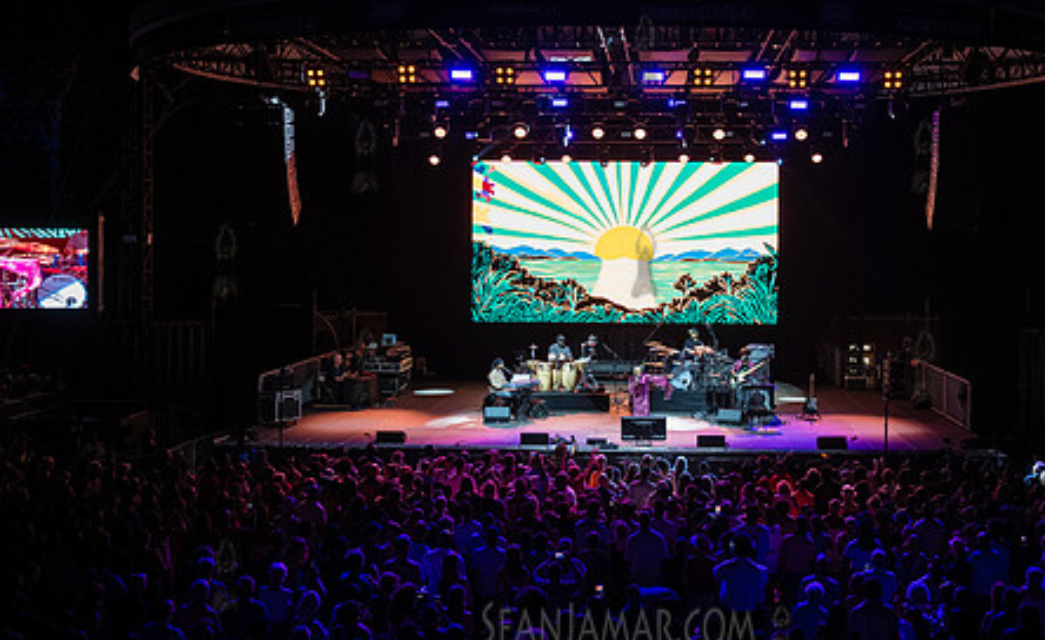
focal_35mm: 46
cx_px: 638
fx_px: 1303
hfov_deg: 43.4
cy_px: 256
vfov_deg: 27.5
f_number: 4.5
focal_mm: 34
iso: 4000
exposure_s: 1/320
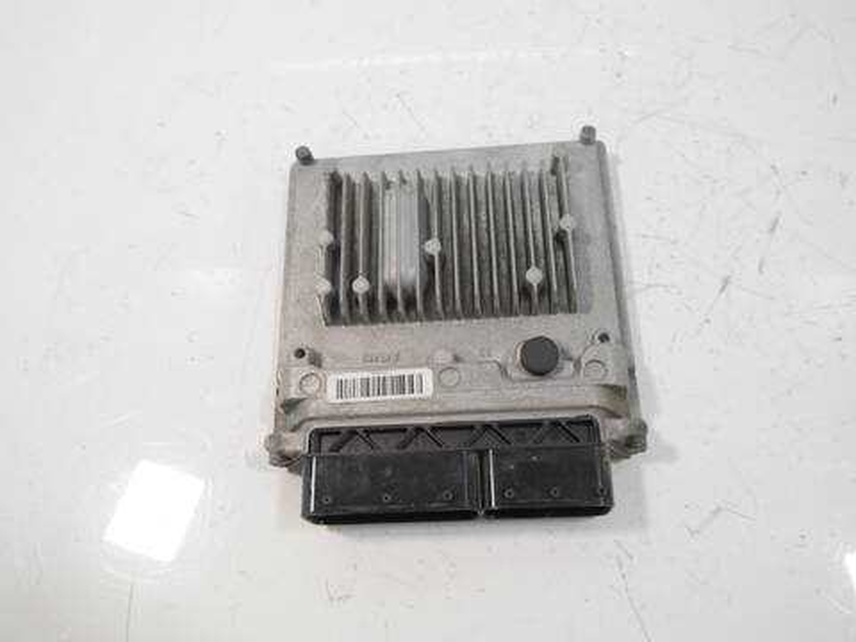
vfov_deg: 46.8
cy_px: 321
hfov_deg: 60.0
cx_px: 428
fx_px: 742
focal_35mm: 30
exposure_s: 1/125
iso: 1250
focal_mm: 15
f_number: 3.6
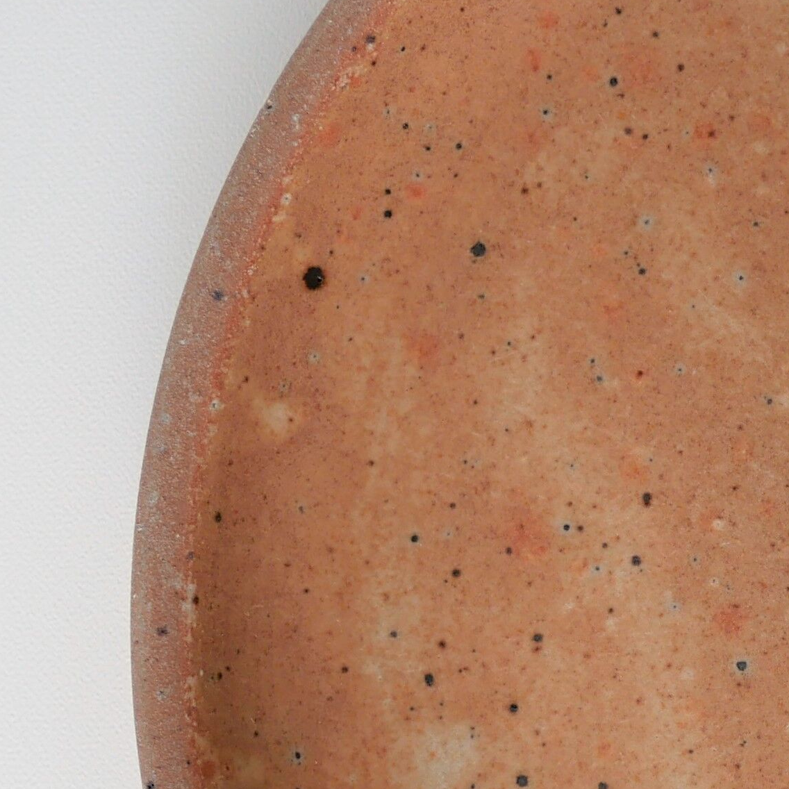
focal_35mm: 143
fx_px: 3688
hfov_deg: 11.8
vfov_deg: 12.2
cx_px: 1114
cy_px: 622
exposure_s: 1/125
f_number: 2
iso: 200
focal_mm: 20
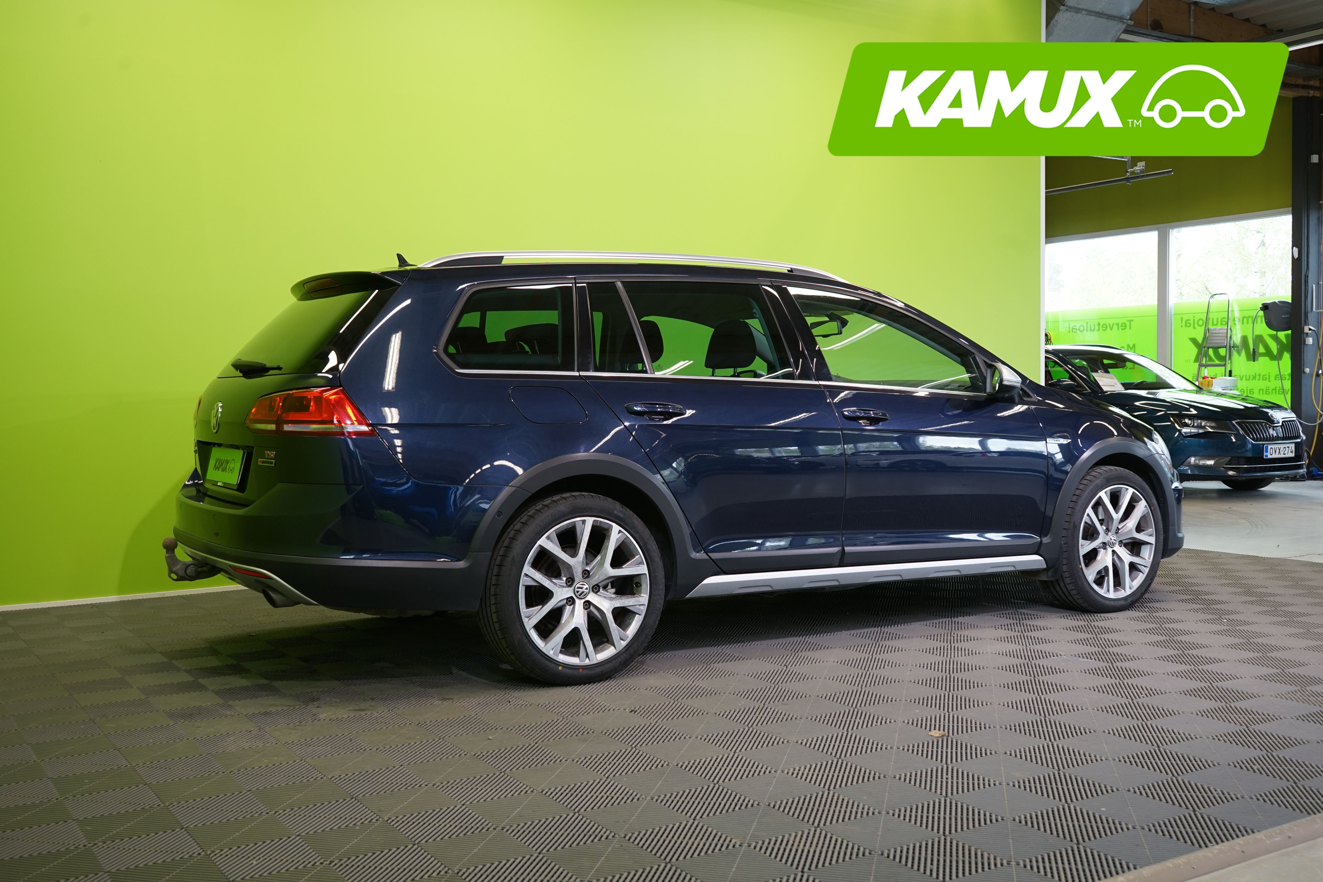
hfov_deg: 54.4
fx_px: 1286
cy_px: 441
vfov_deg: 37.9
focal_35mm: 35
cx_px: 662
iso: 500
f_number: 6.3
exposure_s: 1/30
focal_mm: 35
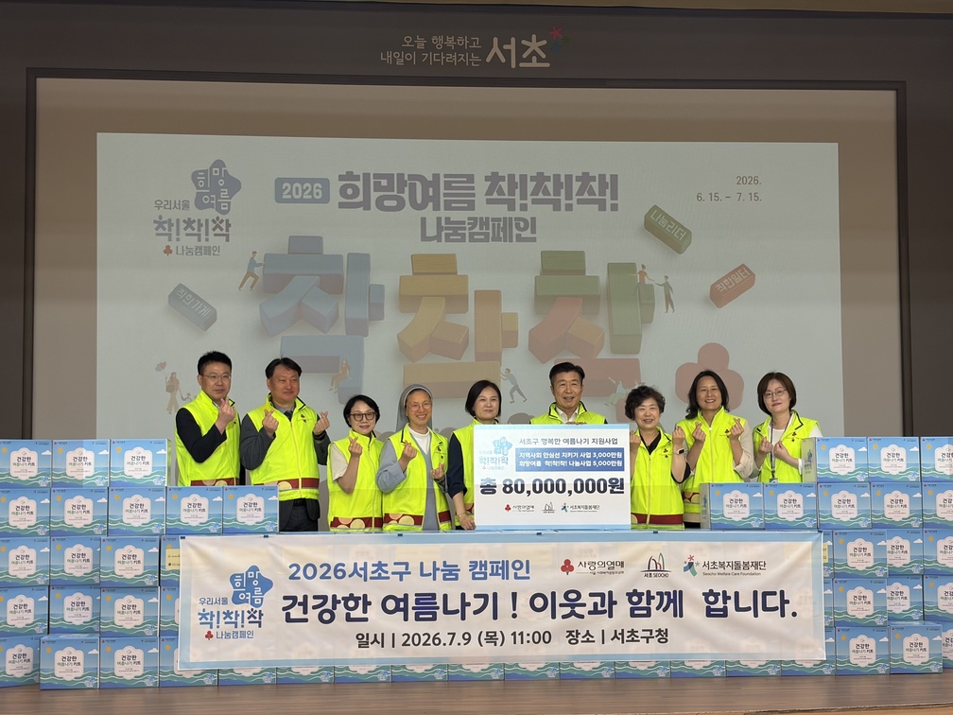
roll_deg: +0.5
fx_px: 1432
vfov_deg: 28.0
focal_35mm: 52
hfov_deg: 36.8
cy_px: 358
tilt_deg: +4.0
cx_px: 476
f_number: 1.6
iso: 50
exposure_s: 1/60
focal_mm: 5.96
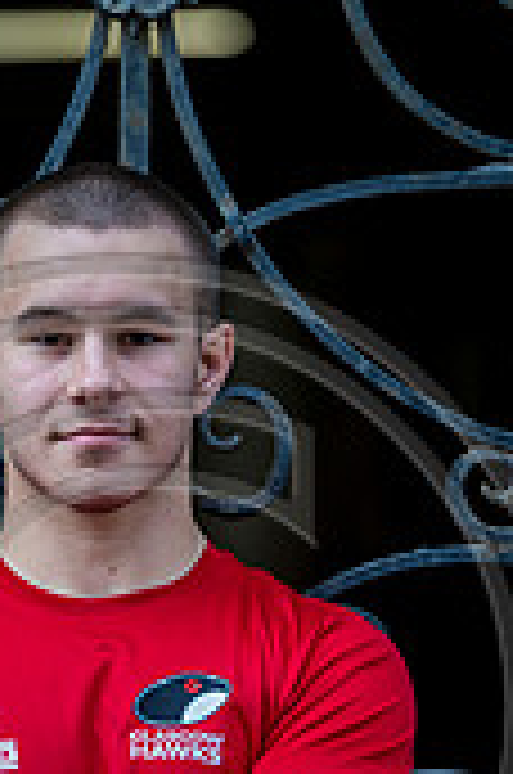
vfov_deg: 5.6
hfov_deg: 3.7
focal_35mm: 367
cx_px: 122
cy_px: 706
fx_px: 7876
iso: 125
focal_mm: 140
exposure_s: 1/250
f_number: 2.8
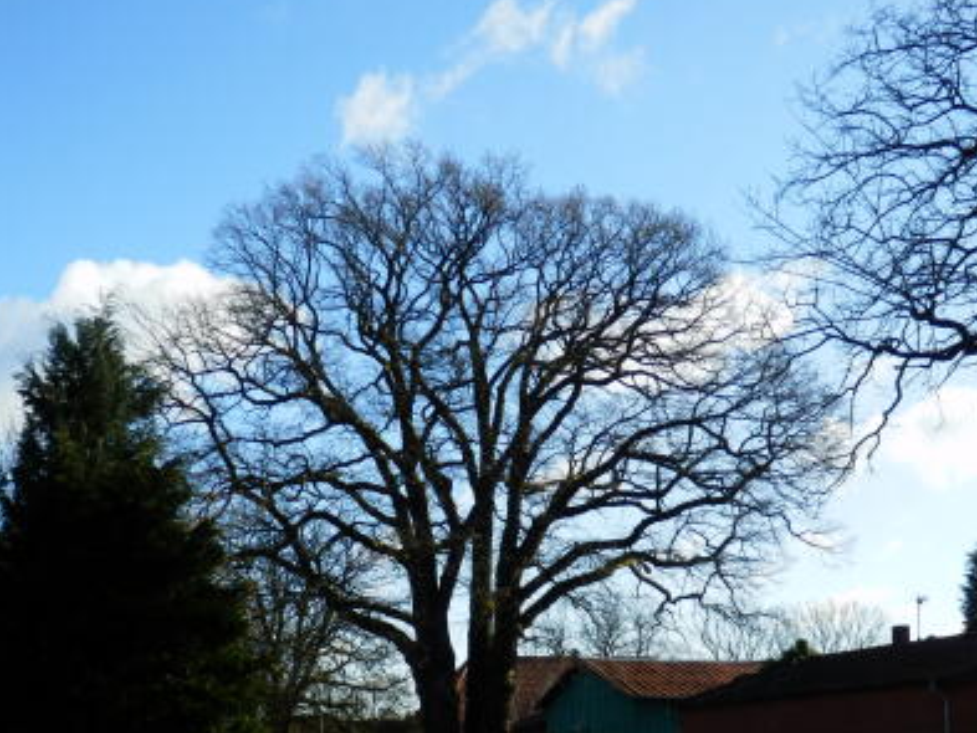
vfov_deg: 23.5
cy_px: 627
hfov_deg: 31.7
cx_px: 485
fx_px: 1722
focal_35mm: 61
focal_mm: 8
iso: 80
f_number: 3.8
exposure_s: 1/500
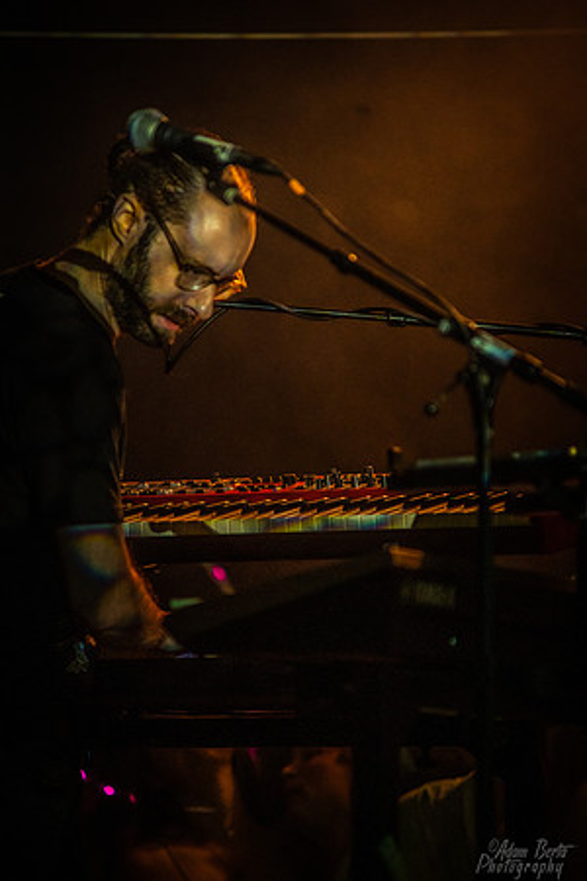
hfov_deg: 6.9
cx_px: 294
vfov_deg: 10.3
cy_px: 440
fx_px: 4891
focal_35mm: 200
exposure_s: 1/200
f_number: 4
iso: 3200
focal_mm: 200
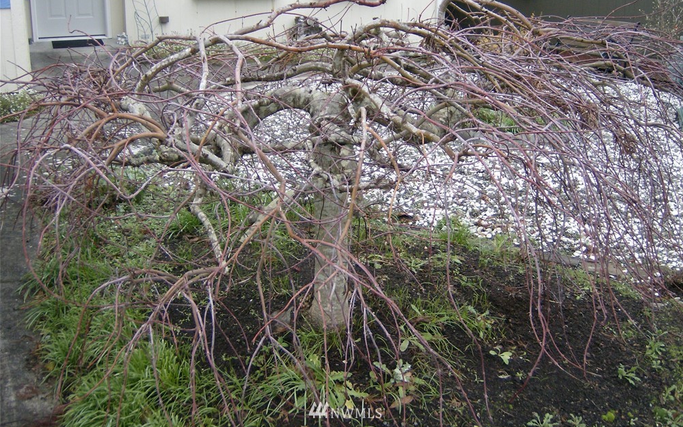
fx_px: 726
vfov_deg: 32.7
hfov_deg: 50.4
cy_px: 172
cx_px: 347
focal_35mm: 39
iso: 100
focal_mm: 6
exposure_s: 1/170
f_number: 2.8
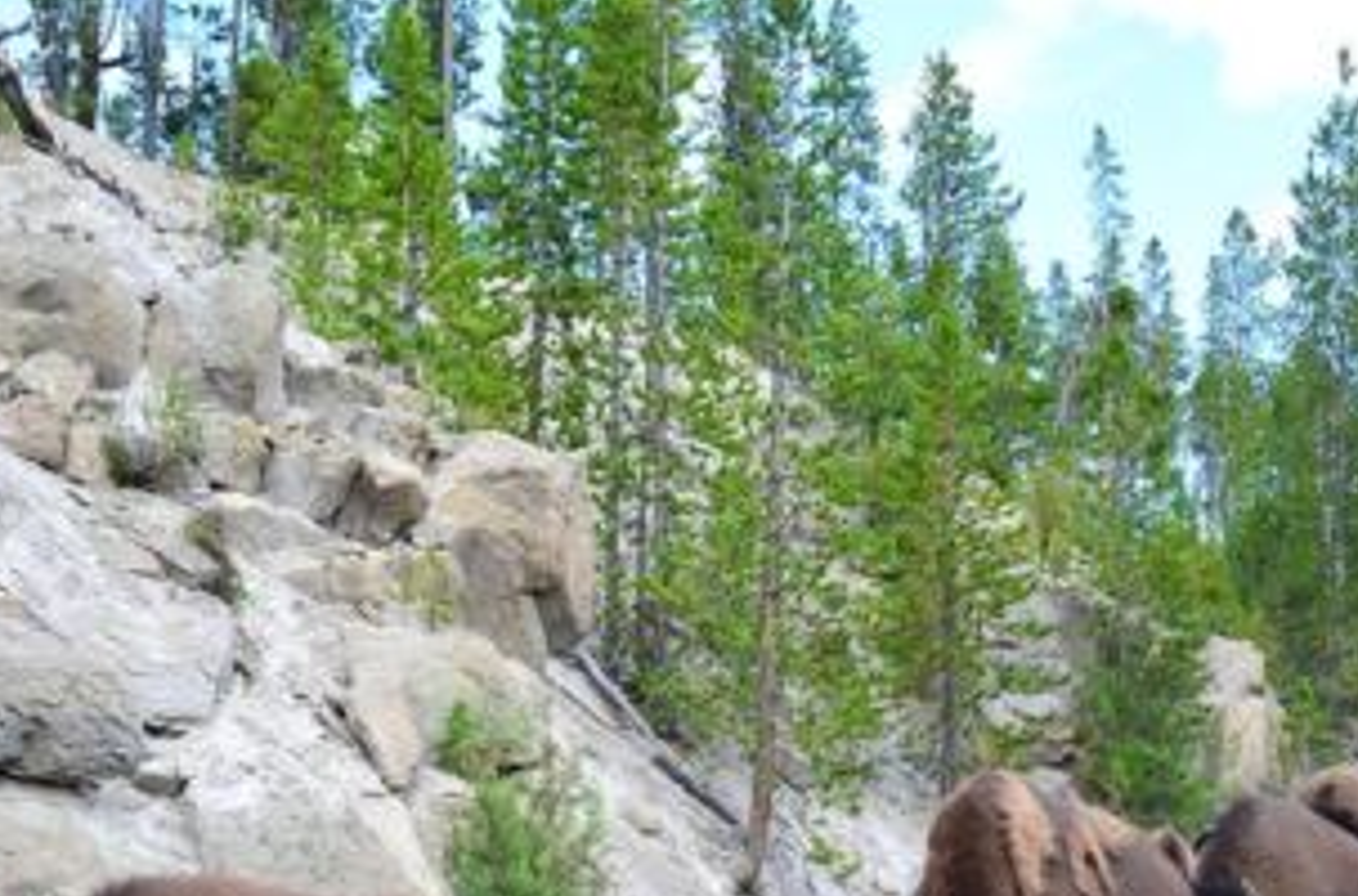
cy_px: 939
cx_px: 596
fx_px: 2143
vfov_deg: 22.5
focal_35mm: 57
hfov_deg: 35.1
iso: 200
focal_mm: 18
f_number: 7.1
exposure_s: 1/200
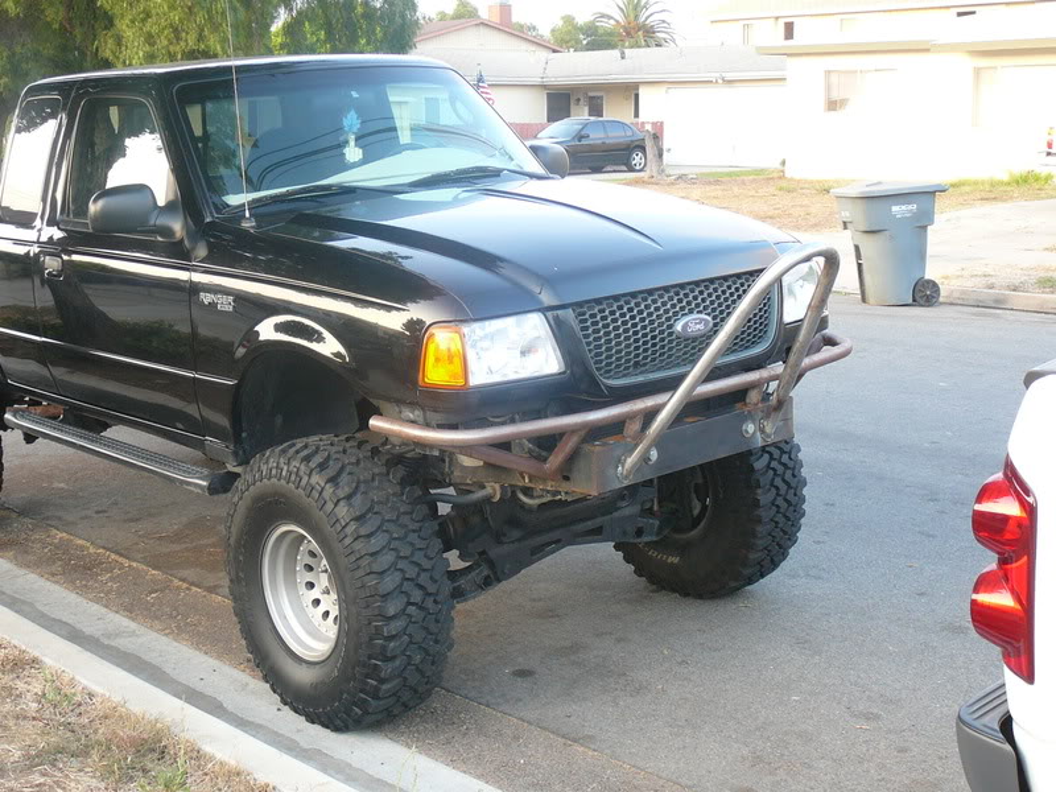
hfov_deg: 36.8
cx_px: 528
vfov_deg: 28.0
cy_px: 396
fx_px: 1586
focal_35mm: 52
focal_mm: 7.8
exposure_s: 1/25
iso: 100
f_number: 3.4
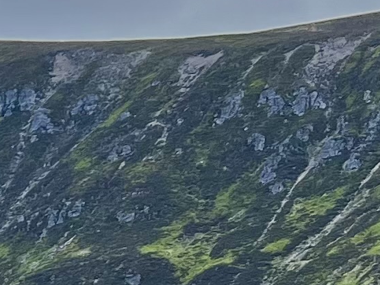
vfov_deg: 7.4
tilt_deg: +0.6
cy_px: 676
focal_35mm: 189
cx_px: -598
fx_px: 2074
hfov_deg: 9.2
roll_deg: +0.2
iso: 50
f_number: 1.5
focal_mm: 5.7
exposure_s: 1/1089
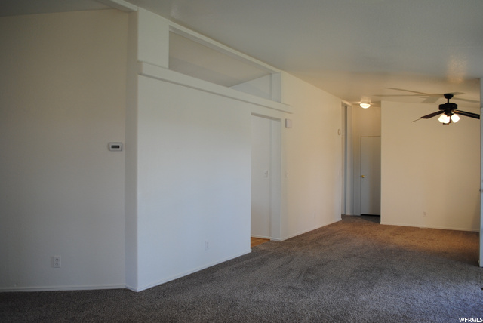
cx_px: 242
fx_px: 363
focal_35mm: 27
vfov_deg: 48.0
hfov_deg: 67.3
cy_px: 162
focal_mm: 18
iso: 200
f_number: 4
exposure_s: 1/60
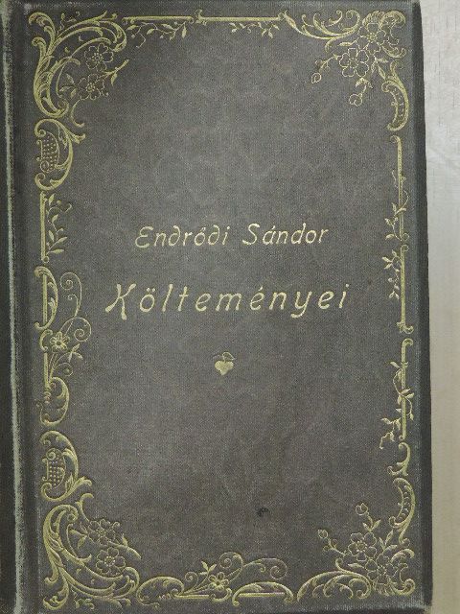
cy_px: 307
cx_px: 230
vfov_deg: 26.0
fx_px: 1329
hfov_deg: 19.6
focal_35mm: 75
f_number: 3.9
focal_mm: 13.3
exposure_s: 1/100
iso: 1600
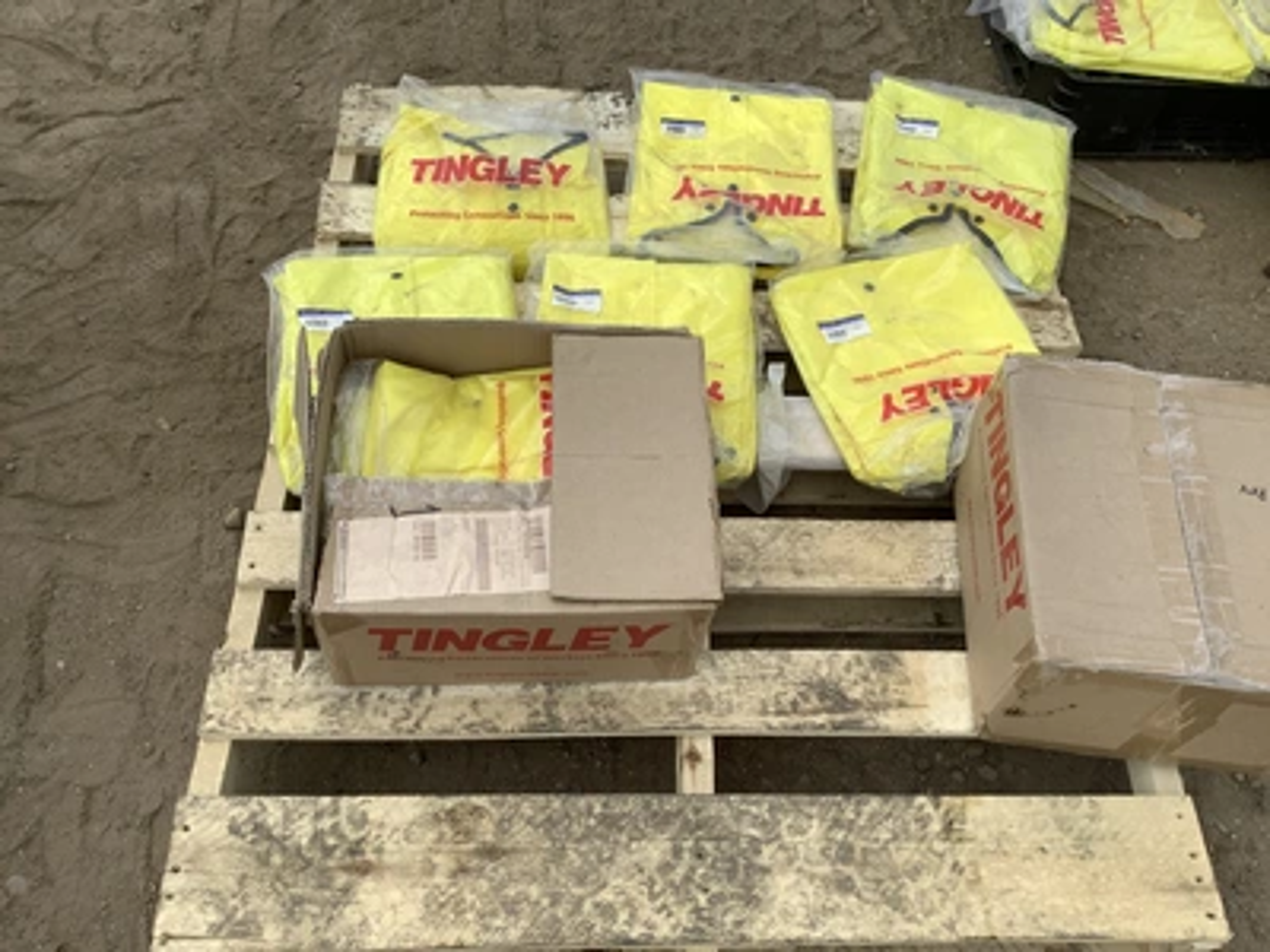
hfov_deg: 58.4
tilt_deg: -57.2
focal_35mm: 31
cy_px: 476
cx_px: 635
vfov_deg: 45.4
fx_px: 1137
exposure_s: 1/1235
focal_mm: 3.3
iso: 25
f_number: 2.4
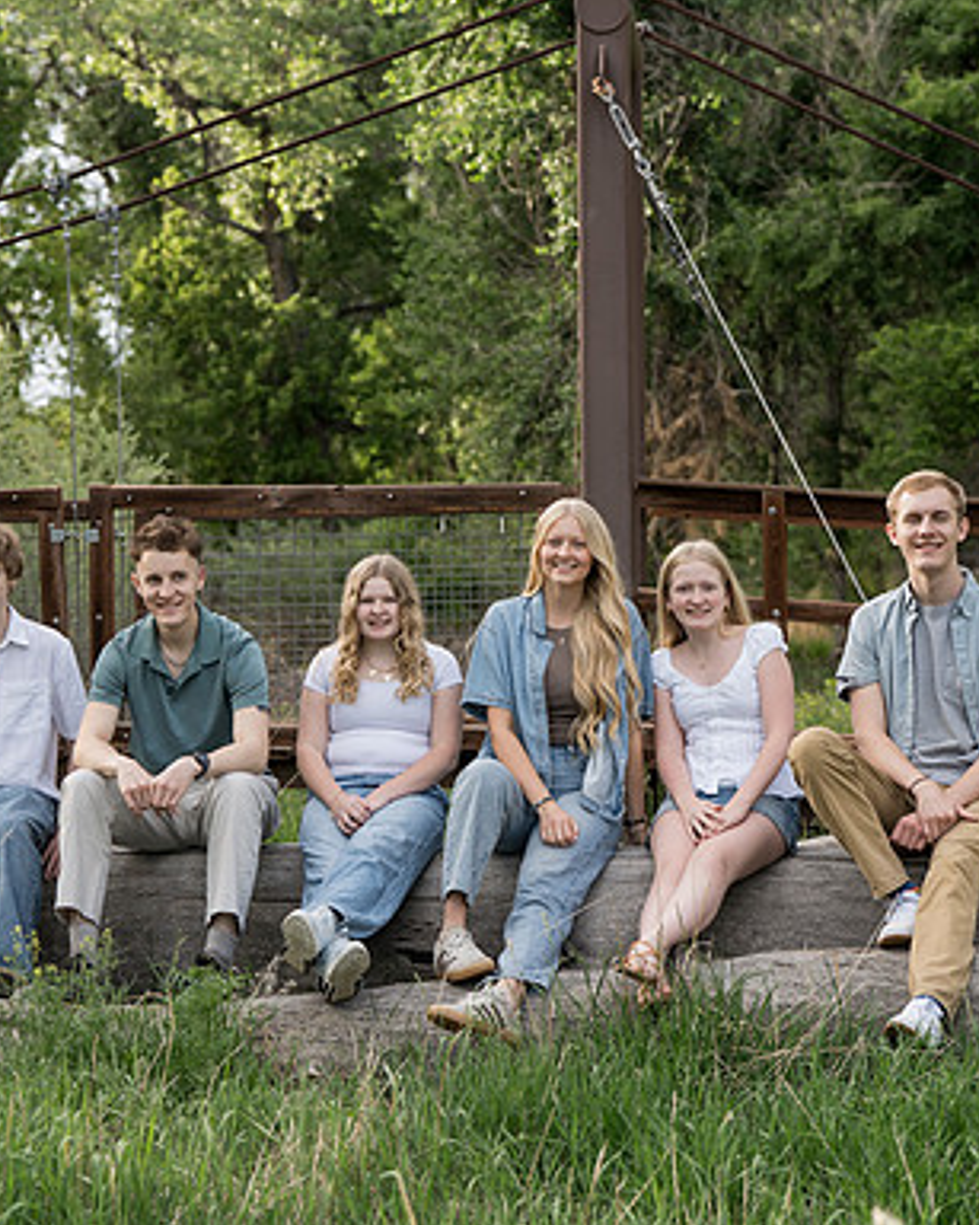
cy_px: 611
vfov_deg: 18.3
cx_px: 290
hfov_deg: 14.6
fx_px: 3804
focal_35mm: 105
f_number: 4
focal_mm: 74
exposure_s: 1/250
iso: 200
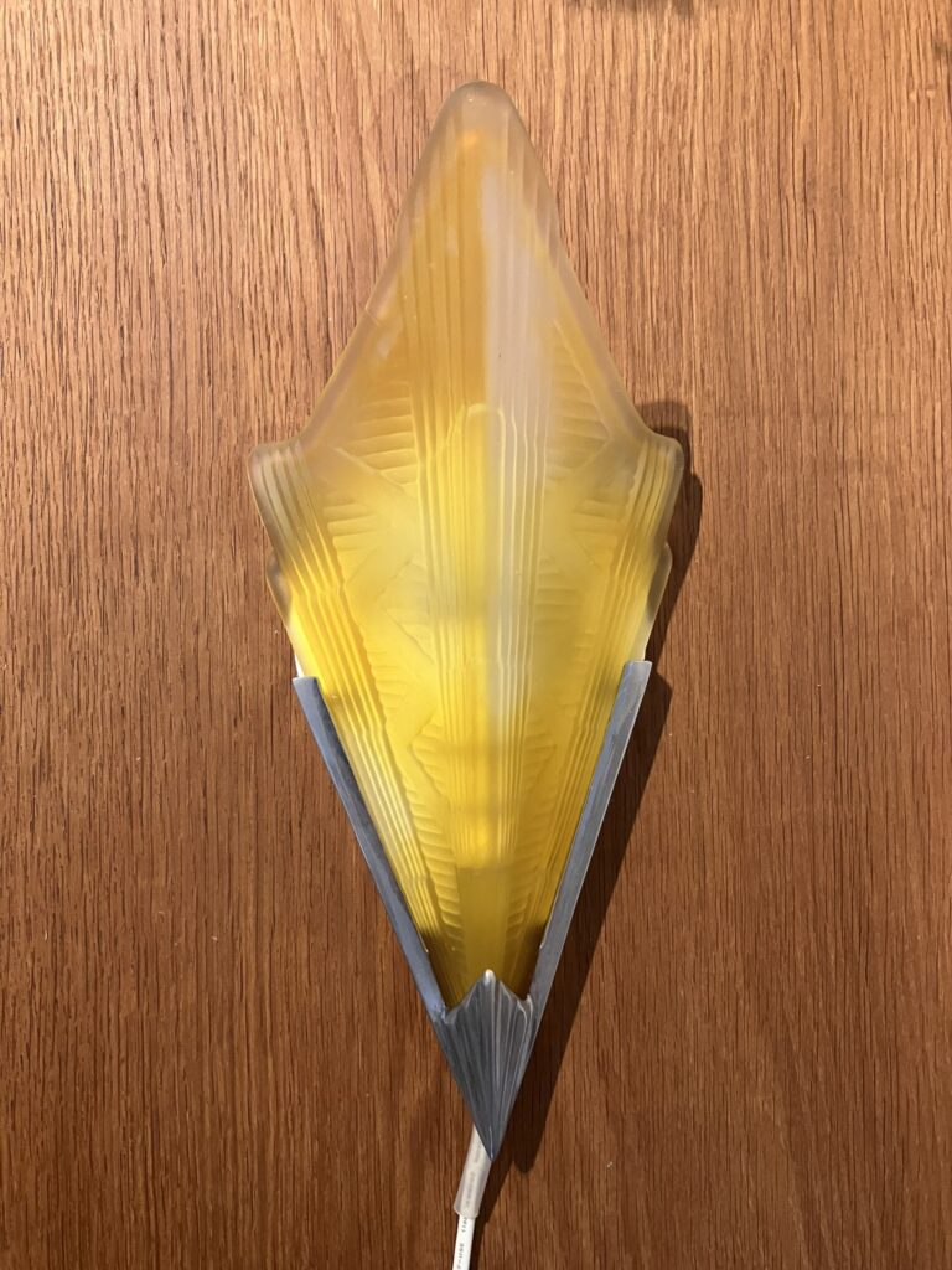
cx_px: 476
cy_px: 635
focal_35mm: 28
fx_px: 1027
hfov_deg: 49.7
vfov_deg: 63.4
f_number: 1.8
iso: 250
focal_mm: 3.99
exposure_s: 1/50
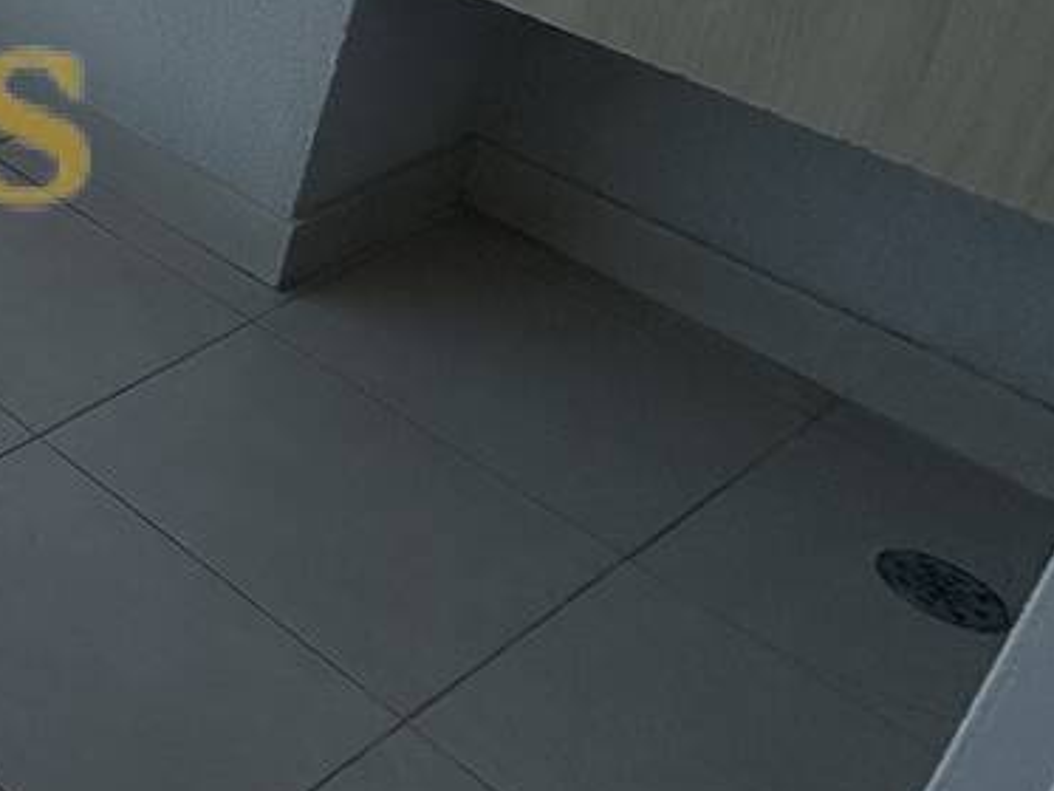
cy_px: -268
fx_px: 1645
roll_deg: +3.4
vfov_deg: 23.5
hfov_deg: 22.1
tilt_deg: -21.9
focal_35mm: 54
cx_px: -834
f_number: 2.2
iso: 50
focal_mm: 2.22
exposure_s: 1/1368
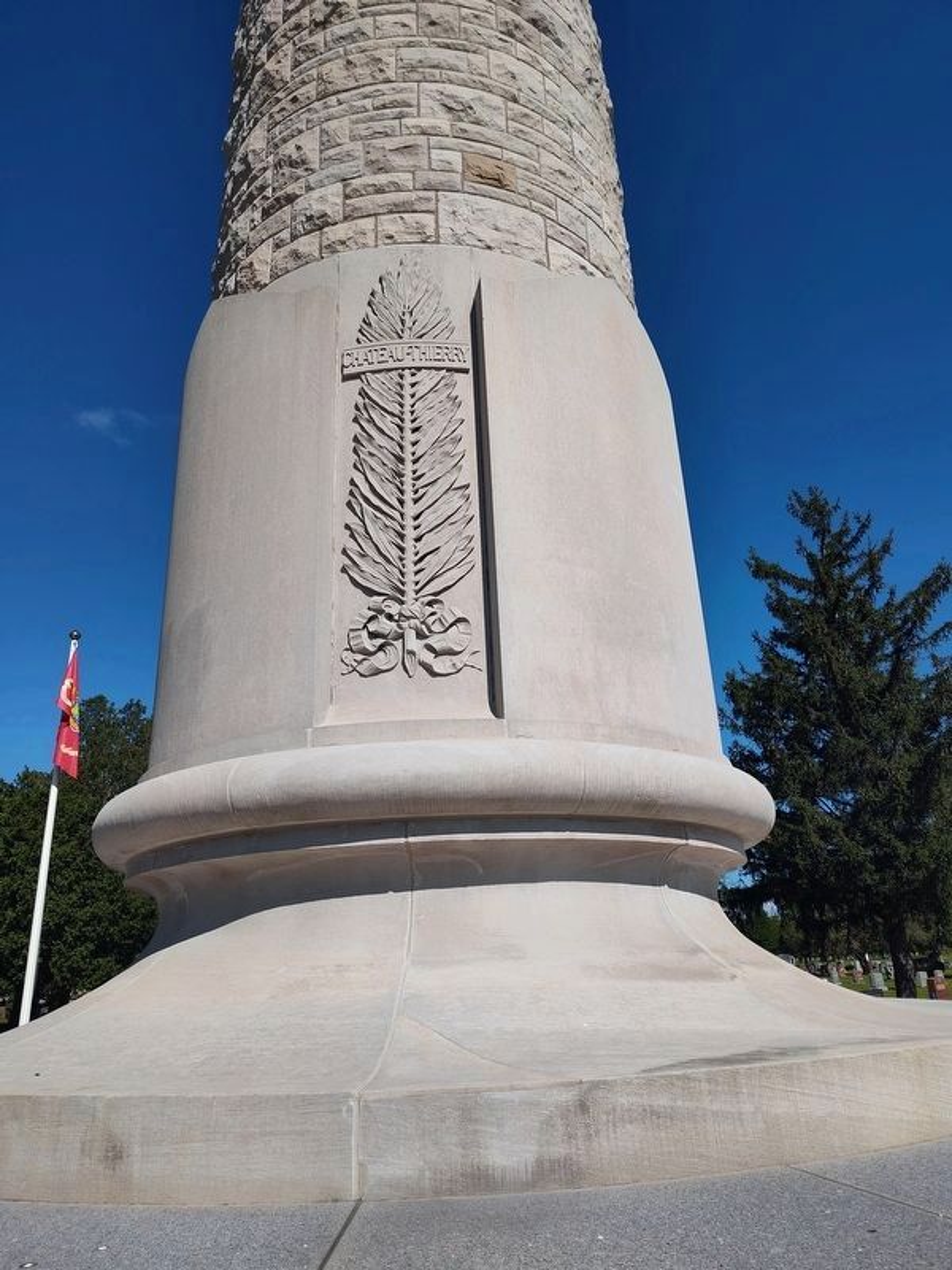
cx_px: 476
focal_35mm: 23
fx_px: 843
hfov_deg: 58.9
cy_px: 635
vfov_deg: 73.9
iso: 100
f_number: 1.8
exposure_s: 1/2455
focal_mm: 5.56
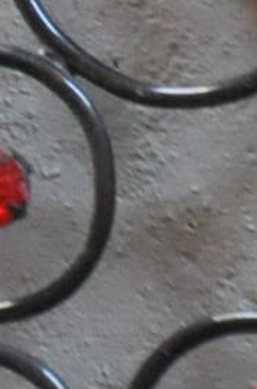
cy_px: -847
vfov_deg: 1.6
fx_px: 13529
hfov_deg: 1.1
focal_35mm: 1257
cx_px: -482
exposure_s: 1/80
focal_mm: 105
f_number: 5.6
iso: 1600
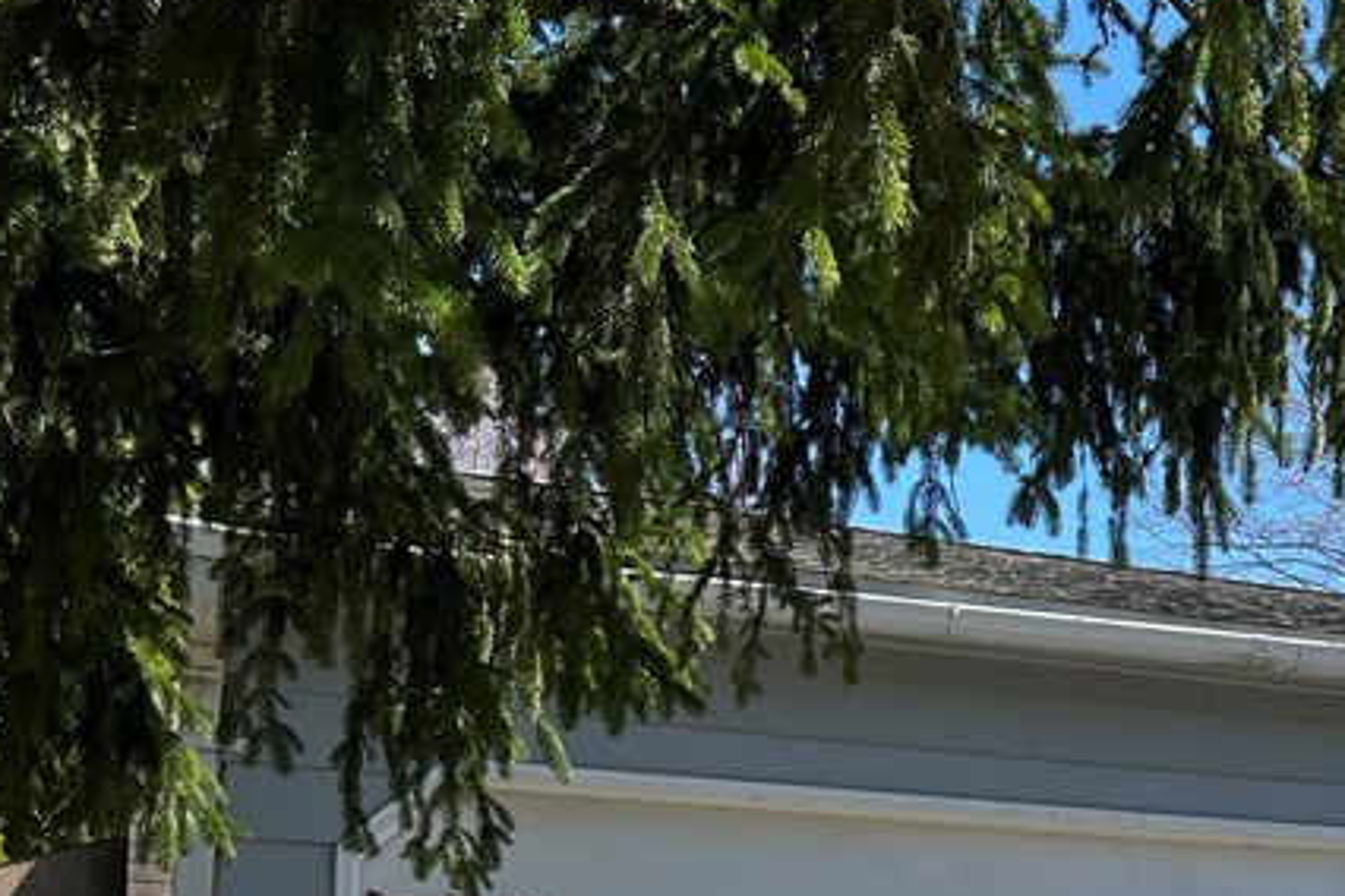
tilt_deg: +4.2
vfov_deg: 20.0
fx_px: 2428
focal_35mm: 65
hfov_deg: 28.5
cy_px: 987
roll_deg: +0.1
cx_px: 1424
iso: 50
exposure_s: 1/2513
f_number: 1.5
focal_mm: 5.7
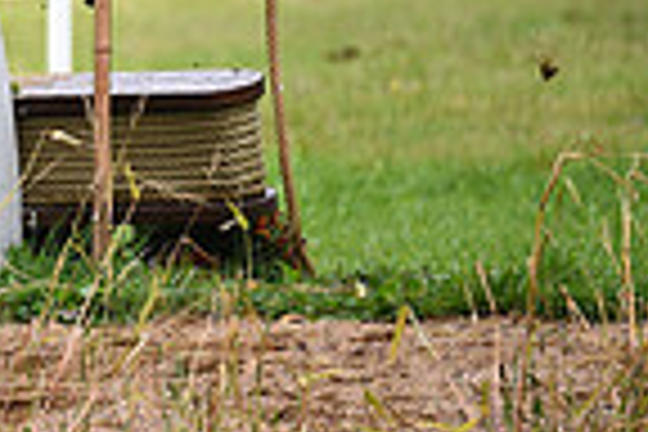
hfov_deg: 1.7
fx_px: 21760
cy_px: -297
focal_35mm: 1209
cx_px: -644
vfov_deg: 1.1
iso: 1250
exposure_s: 1/1000
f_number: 4.5
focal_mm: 300
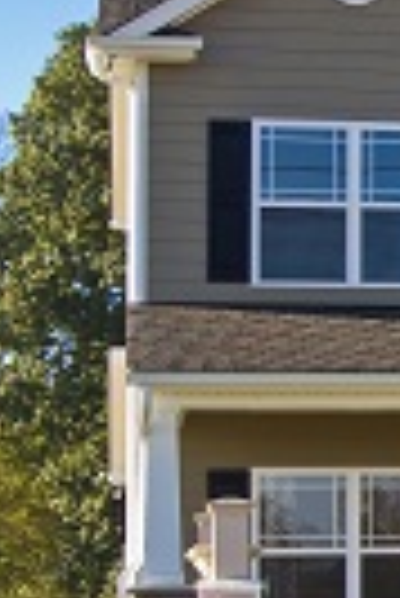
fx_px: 2394
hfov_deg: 9.0
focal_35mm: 144
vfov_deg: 14.2
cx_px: 800
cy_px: 380
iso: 200
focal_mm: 32
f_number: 11
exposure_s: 1/80
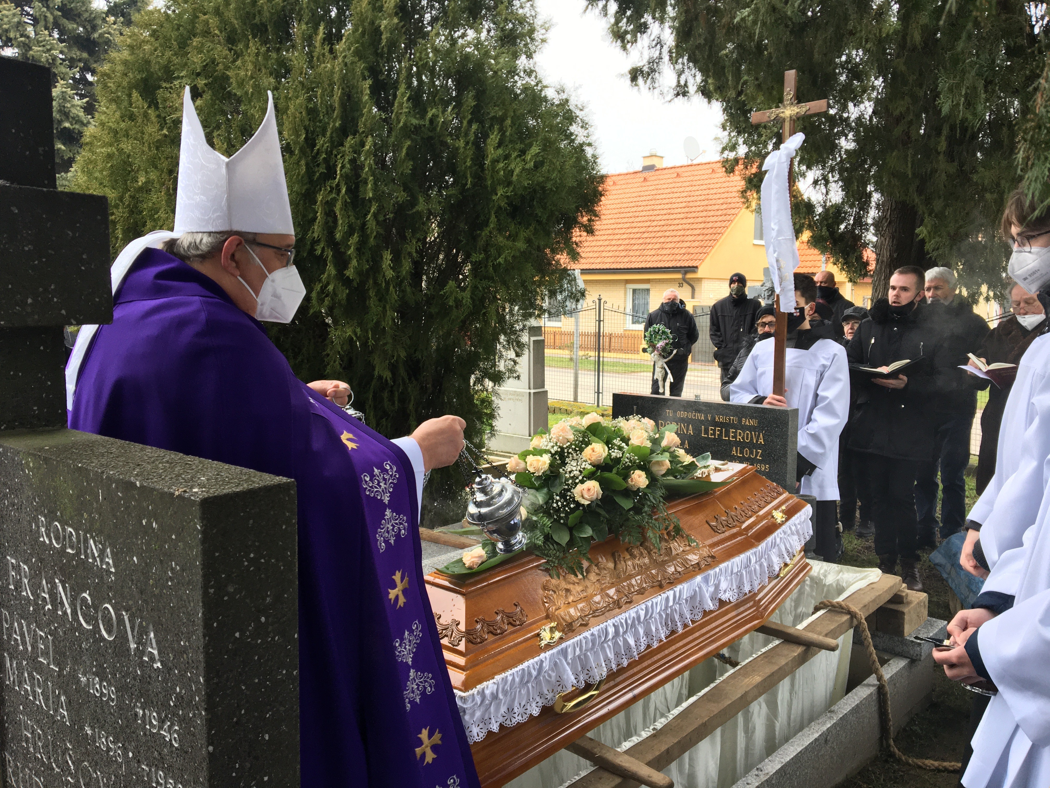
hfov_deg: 61.7
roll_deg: -0.8
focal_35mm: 29
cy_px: 394
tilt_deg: -4.1
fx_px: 880
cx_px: 525
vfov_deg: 48.2
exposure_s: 1/100
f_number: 2.2
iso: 40
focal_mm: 4.15
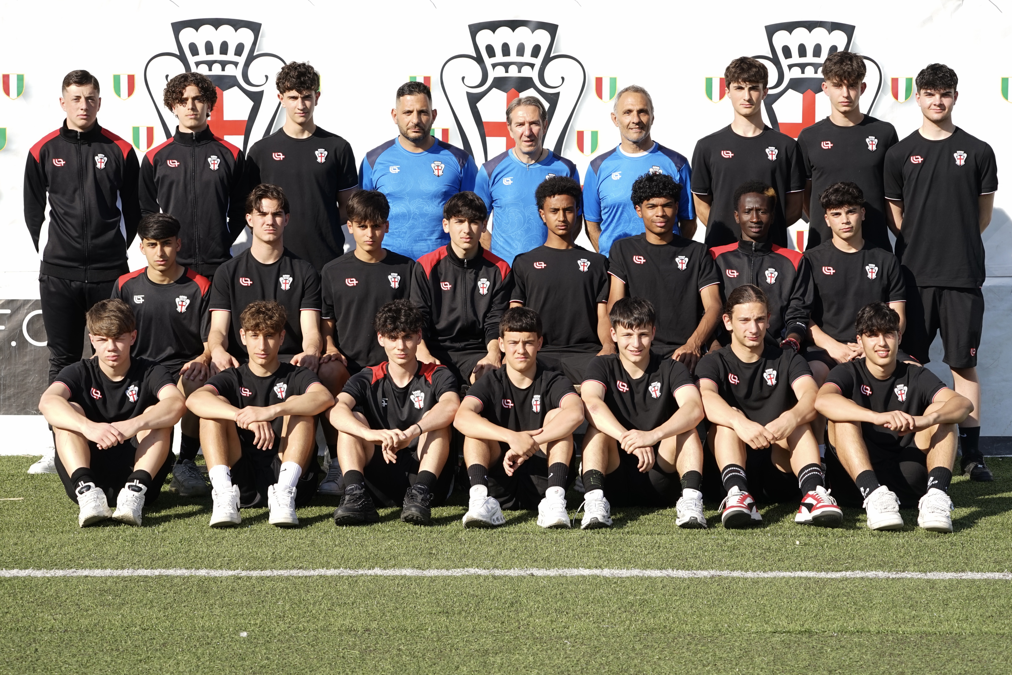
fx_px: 1967
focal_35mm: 70
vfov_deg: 19.5
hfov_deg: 28.8
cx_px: 506
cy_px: 338
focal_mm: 70
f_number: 7.1
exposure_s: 1/160
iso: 64
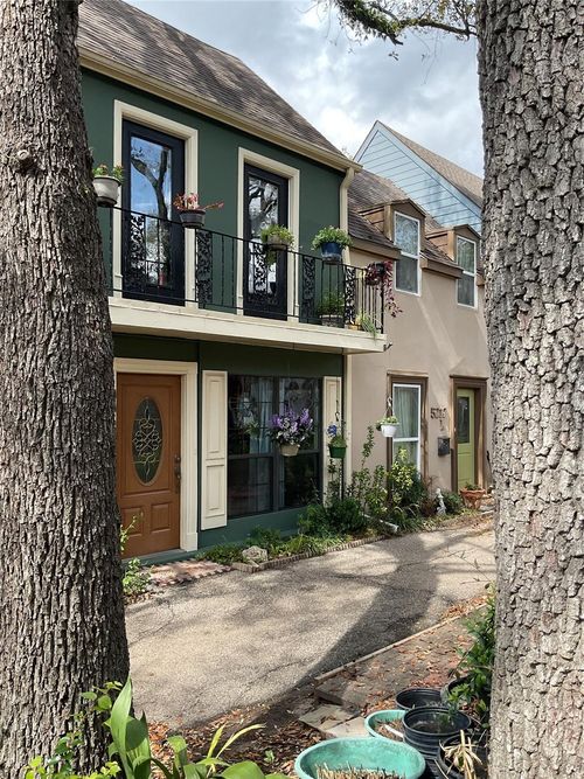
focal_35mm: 29
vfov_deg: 61.7
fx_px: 653
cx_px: 292
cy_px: 390
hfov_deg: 48.2
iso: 16
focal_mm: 3
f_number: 1.8
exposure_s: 1/454
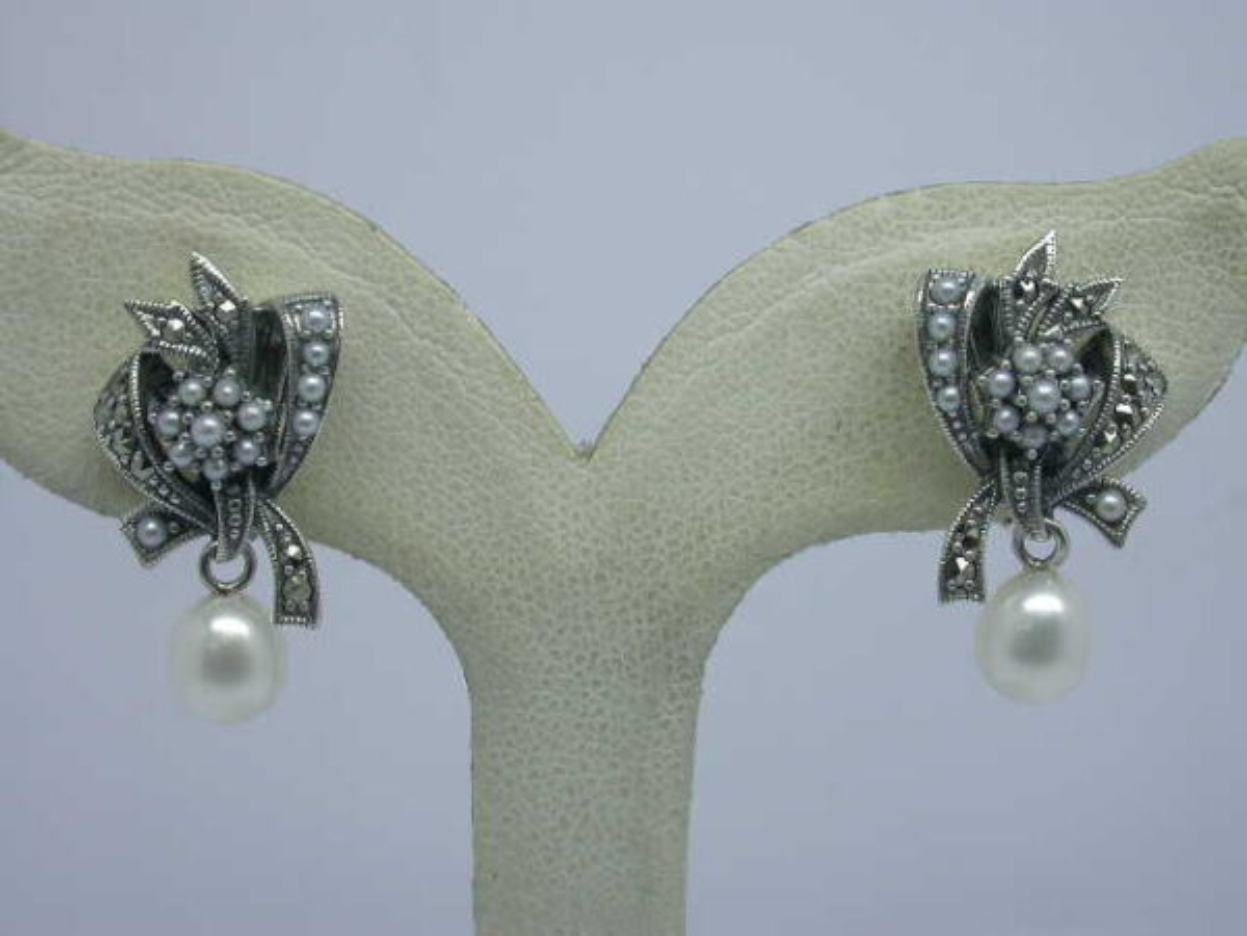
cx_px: 624
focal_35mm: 85
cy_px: 468
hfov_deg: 23.0
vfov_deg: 17.4
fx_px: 3062
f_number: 4.1
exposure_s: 1/108
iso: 100
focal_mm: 17.7
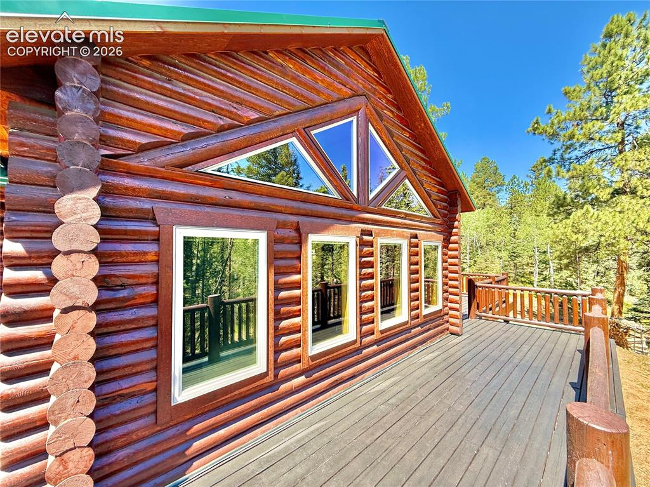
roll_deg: -0.3
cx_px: 325
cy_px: 244
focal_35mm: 14
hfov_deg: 102.1
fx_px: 263
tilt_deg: +3.4
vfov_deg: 85.6
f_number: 2.2
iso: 64
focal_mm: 2.22
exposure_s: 1/313
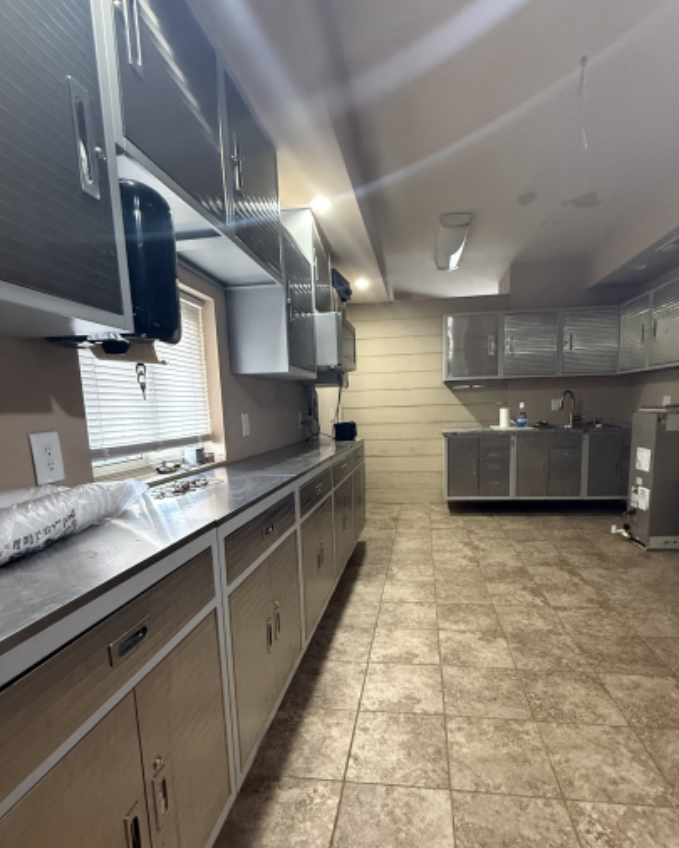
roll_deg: +1.6
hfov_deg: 73.7
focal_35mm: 18
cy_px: 478
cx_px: 364
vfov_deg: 85.9
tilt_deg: -8.0
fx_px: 452
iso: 1000
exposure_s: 1/60
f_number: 2.2
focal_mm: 2.22
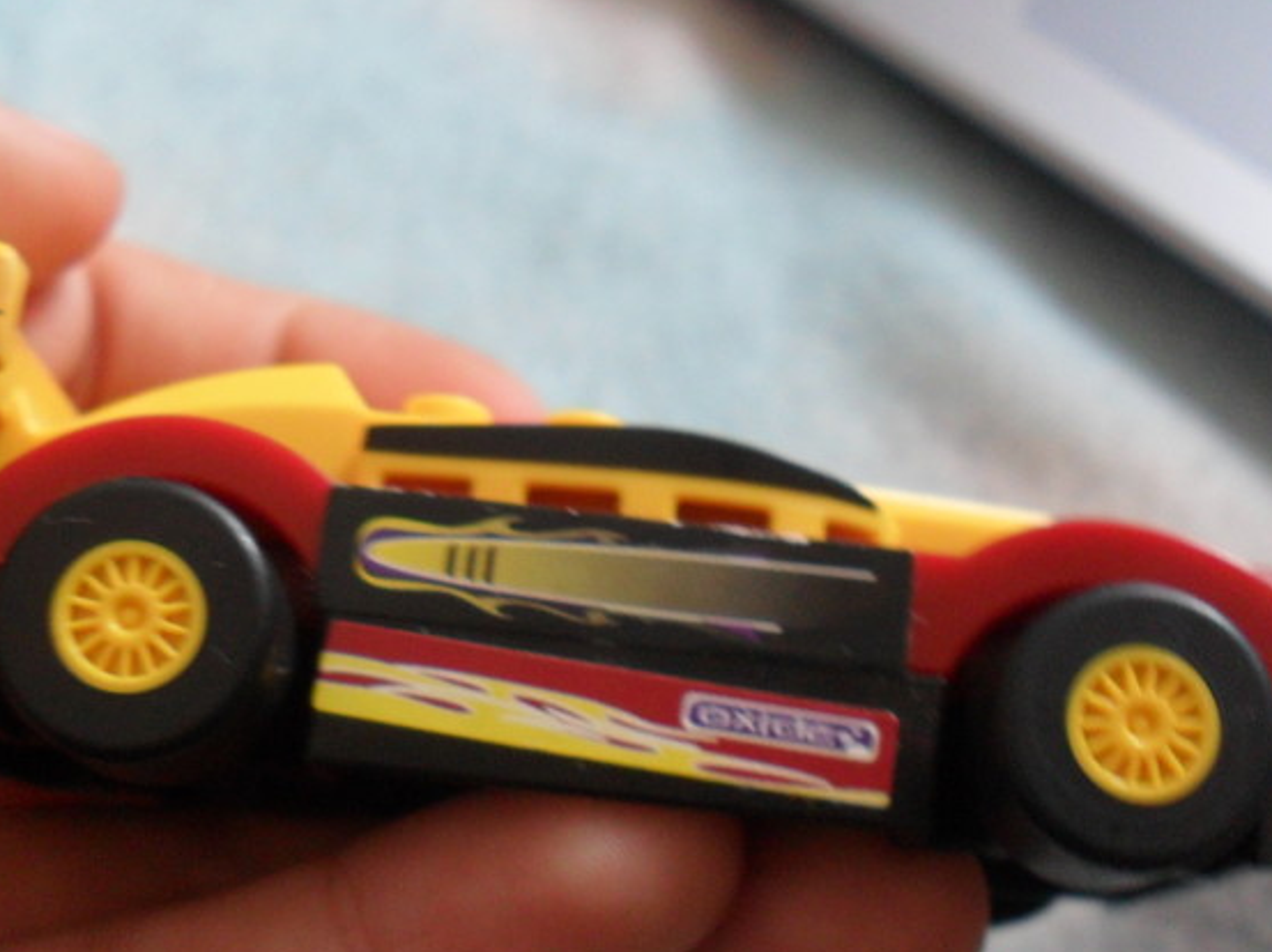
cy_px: 638
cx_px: 536
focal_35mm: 57
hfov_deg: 33.7
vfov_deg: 25.5
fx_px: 2093
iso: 200
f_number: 3
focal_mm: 6.3
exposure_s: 1/20
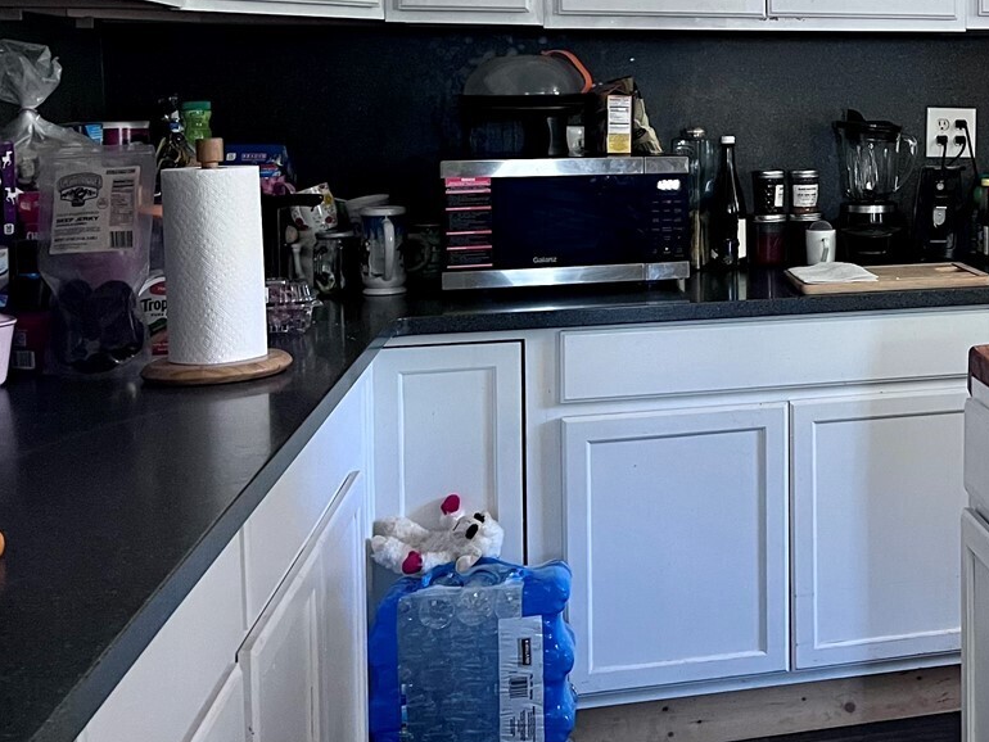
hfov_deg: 32.5
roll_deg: +0.6
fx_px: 1543
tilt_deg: -1.8
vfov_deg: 26.4
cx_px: 1006
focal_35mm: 54
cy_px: 126
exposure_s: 1/60
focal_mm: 5.7
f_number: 1.5
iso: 400
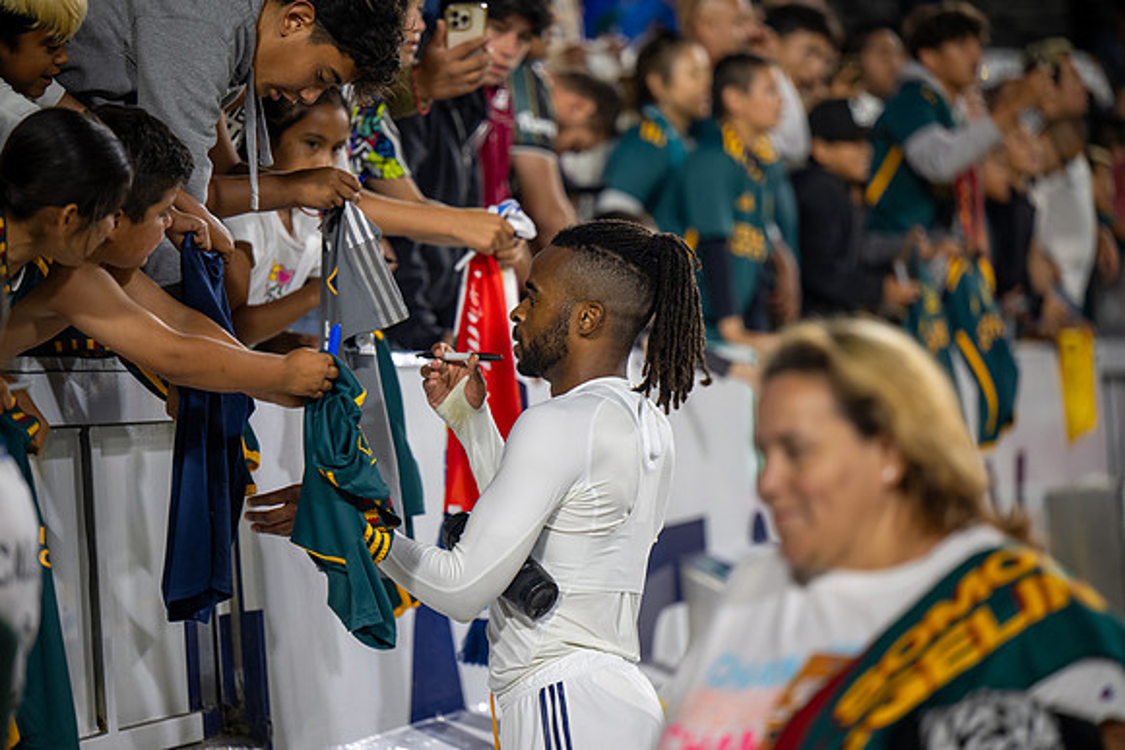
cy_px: 375
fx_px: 5001
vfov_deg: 8.6
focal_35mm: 160
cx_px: 562
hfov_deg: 12.8
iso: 560
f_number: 2.8
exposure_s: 1/200
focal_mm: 160
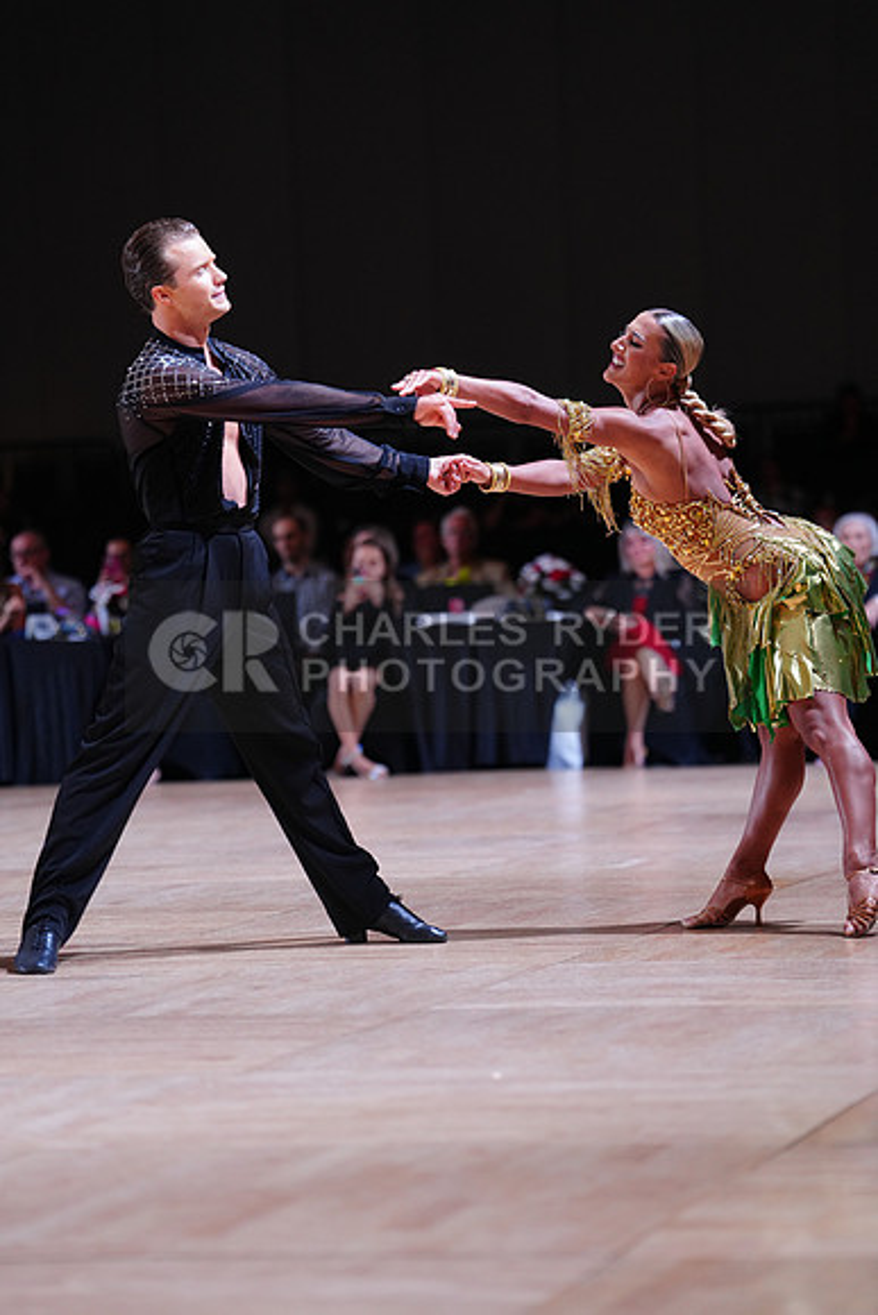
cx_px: 439
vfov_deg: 15.2
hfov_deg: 10.2
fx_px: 4935
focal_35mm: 135
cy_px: 658
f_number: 2.8
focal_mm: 135
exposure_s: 1/500
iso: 1250
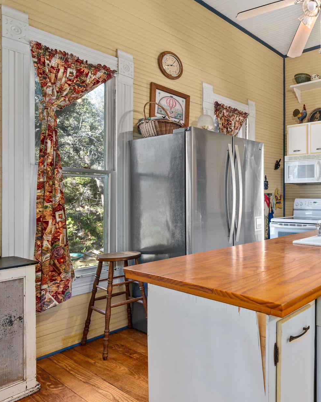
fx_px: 297
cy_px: 202
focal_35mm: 25
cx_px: 305
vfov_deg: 68.1
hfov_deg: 48.9
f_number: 7.1
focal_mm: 16
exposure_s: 1/1.25
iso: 320
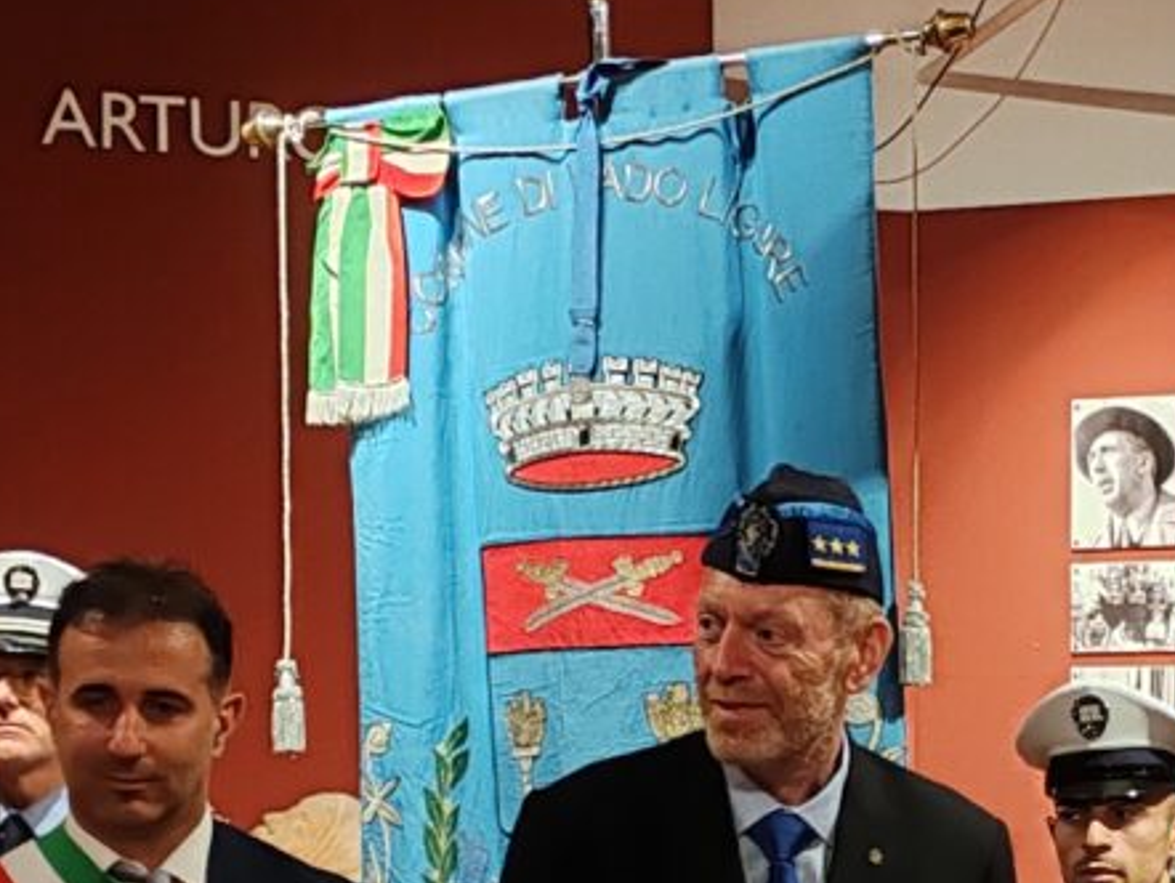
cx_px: 1061
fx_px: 3872
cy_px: 1000
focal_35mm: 114
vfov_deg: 12.7
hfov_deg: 17.0
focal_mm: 6.12
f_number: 1.9
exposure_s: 1/50
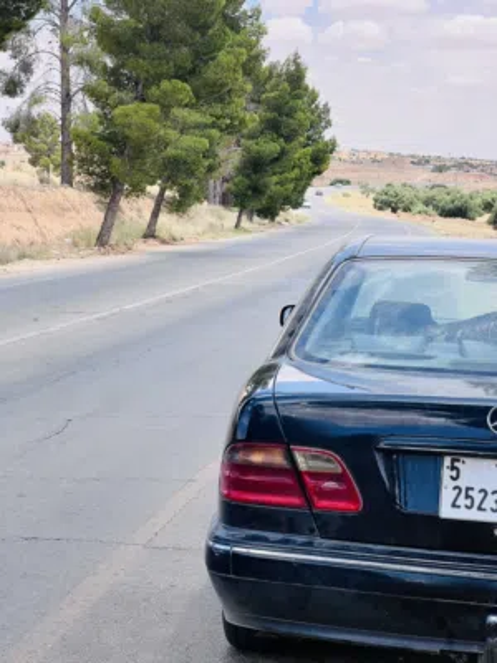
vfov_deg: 25.3
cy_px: 332
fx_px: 1474
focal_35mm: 77
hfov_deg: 19.1
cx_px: 248
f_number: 2.8
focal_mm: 9
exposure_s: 1/483
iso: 32
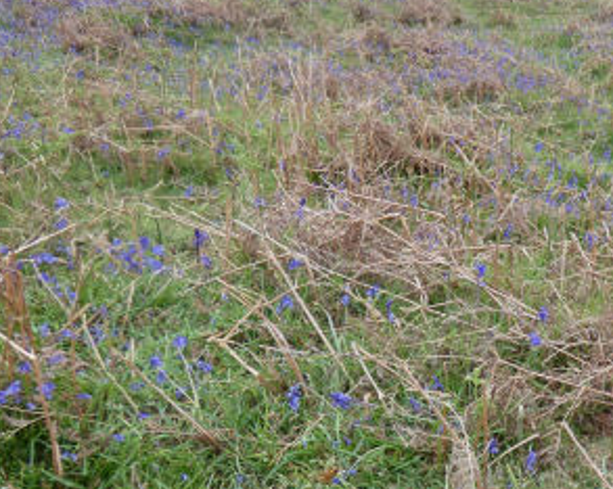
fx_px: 1160
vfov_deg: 23.3
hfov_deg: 28.1
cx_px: 586
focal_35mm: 64
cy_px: 422
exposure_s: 1/250
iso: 80
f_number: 3.4
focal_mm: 5.8
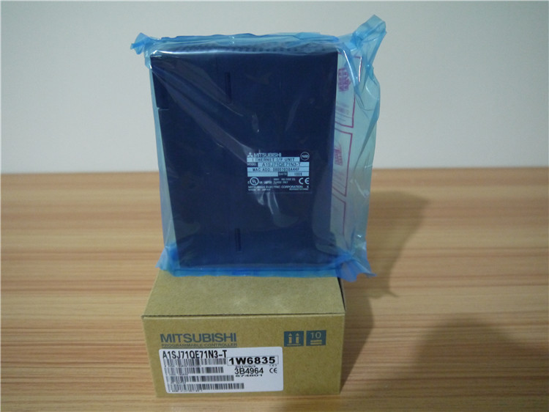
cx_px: 274
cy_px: 206
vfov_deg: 46.8
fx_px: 476
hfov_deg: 60.0
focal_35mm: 30
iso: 1600
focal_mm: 15
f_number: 3.5
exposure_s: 1/30
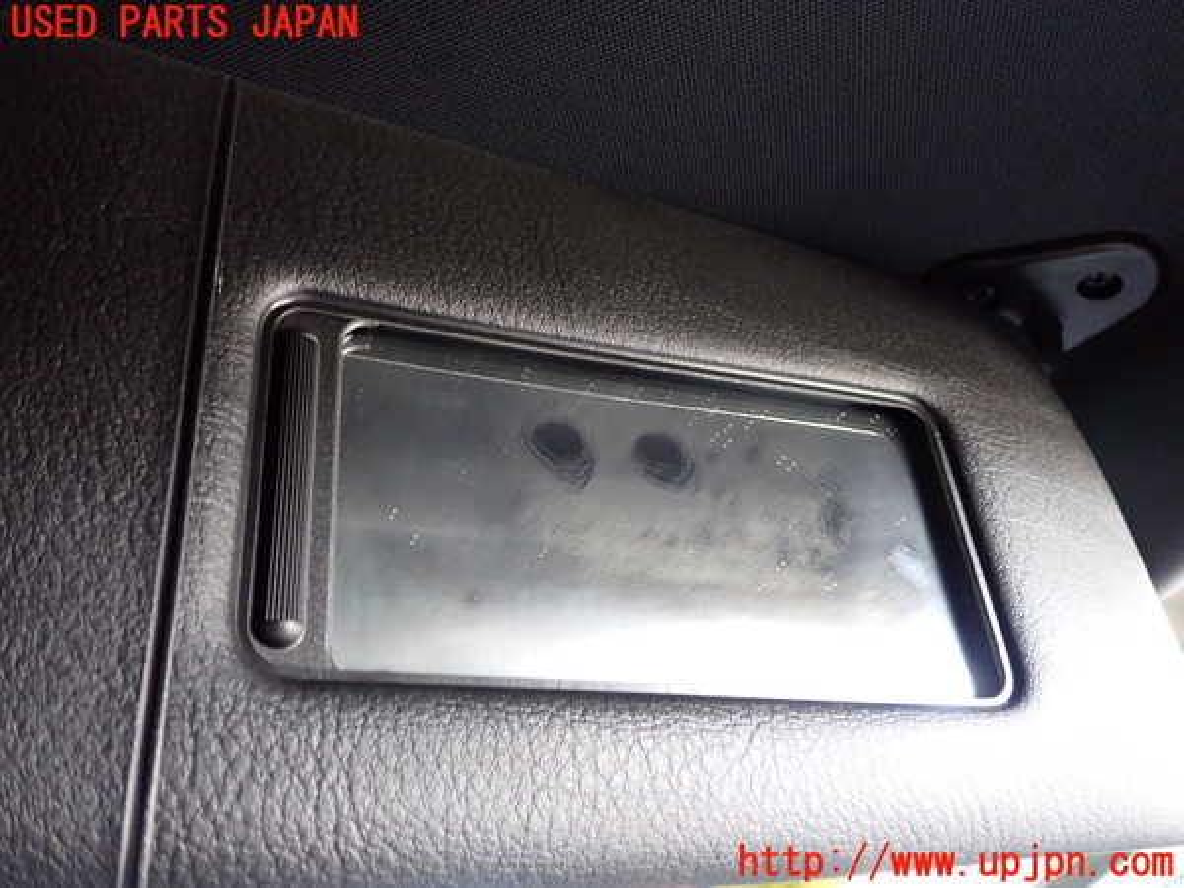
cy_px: 444
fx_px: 1026
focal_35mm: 30
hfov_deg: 60.0
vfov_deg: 46.8
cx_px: 592
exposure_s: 1/30
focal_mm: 5.4
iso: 640
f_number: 2.3
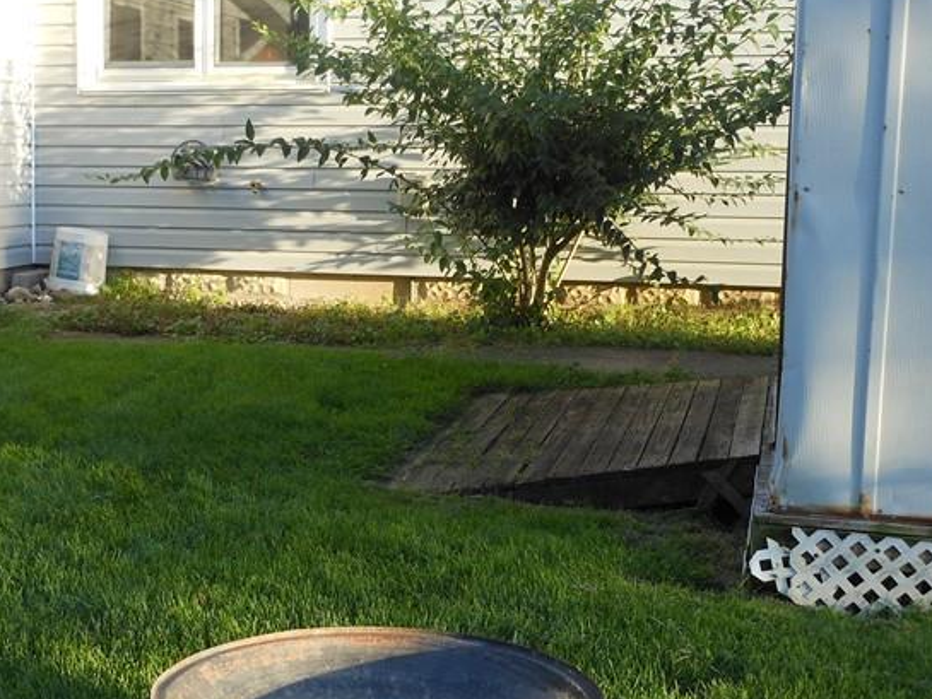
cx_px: 296
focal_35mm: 62
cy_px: 359
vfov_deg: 23.7
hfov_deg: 30.9
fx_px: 1670
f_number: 4
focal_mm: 5.9
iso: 80
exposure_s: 1/100
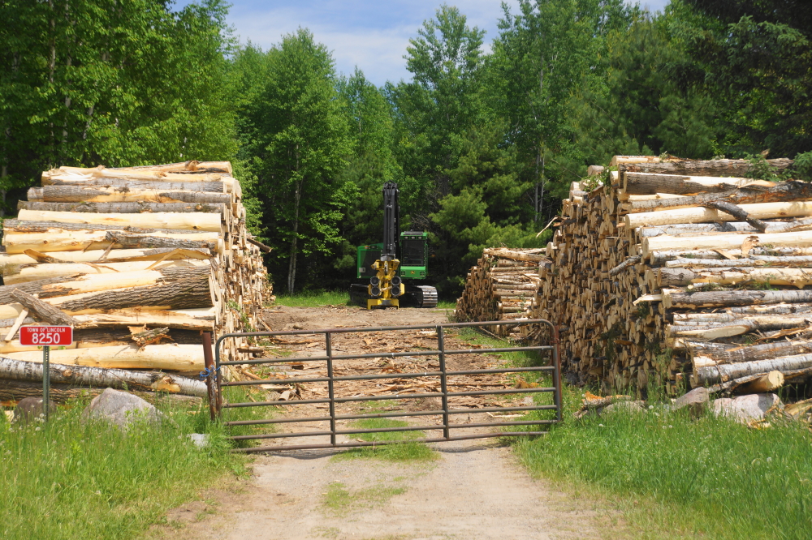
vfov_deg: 29.8
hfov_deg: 43.6
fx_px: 1015
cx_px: 406
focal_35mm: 45
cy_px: 270
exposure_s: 1/160
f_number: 6.3
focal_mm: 30
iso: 100
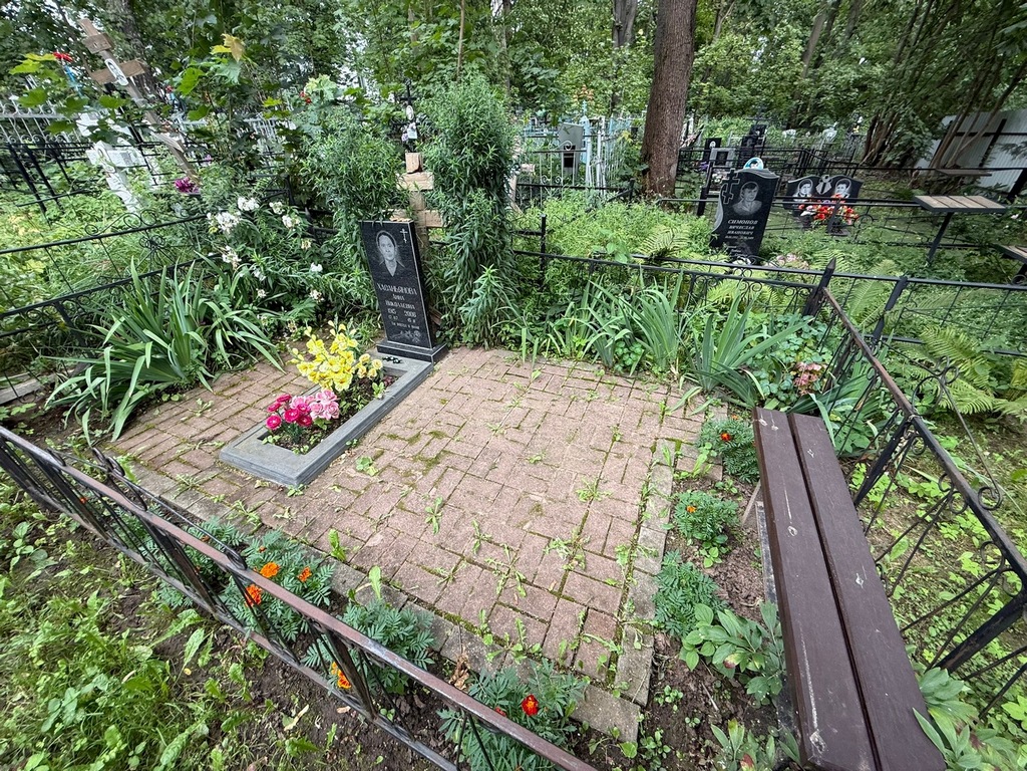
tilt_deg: -30.7
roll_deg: +2.9
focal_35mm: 14
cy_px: 386
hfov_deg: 102.1
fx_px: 415
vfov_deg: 85.7
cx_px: 514
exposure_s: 1/99
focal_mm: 2.22
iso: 64
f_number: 2.2
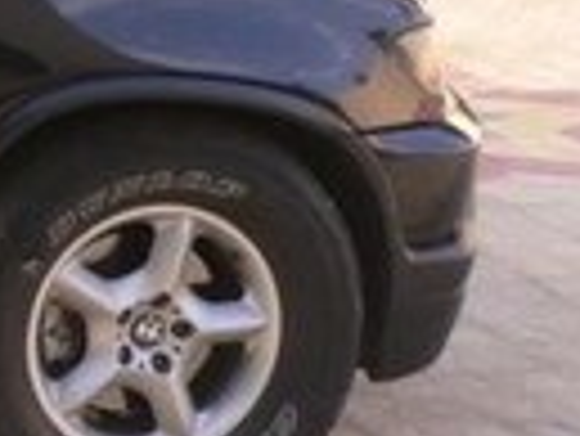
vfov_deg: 8.3
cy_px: 20
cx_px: -868
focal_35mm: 179
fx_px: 3002
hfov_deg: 9.6
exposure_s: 1/125
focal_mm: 5.8
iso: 80
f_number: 2.8
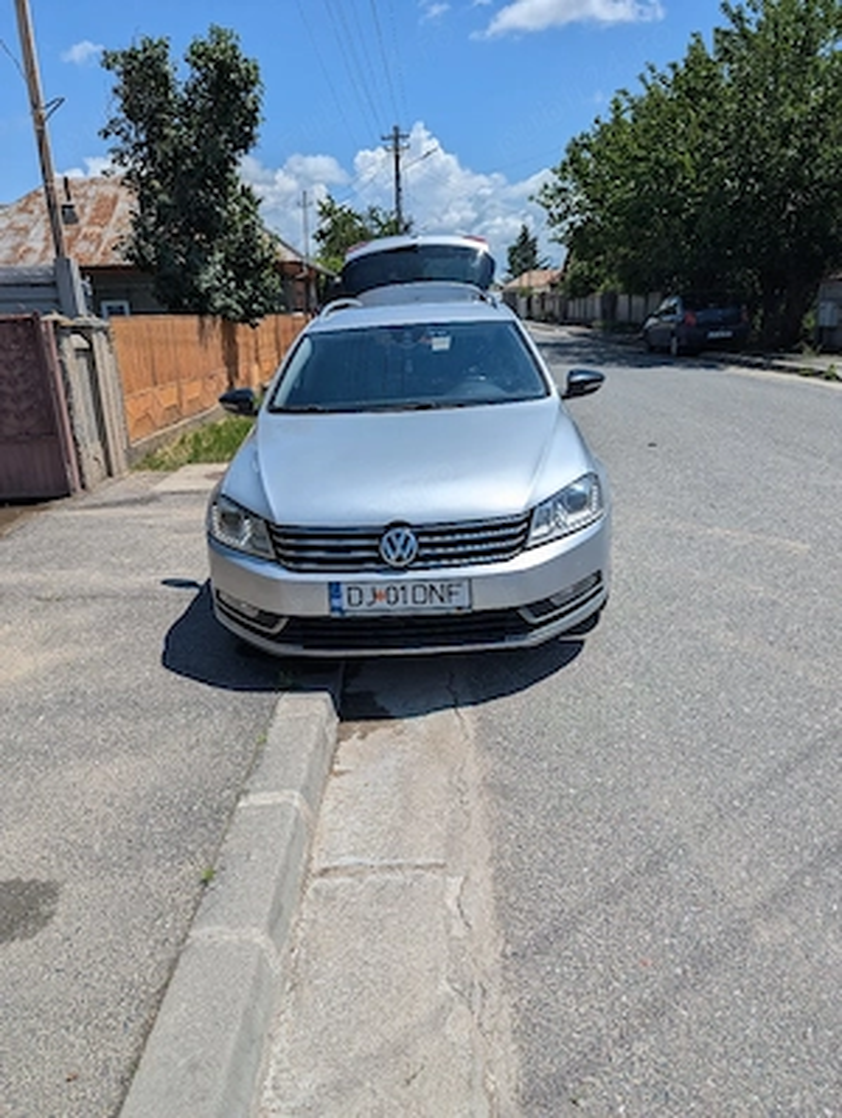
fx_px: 776
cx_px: 421
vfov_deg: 71.5
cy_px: 559
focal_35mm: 24
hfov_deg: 57.0
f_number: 1.85
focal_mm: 6.81
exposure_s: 1/10000
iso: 48
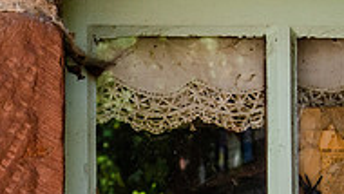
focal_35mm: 182
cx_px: -42
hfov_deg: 11.6
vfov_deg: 6.5
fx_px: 1661
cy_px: 346
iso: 500
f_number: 7.1
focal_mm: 38
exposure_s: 1/200
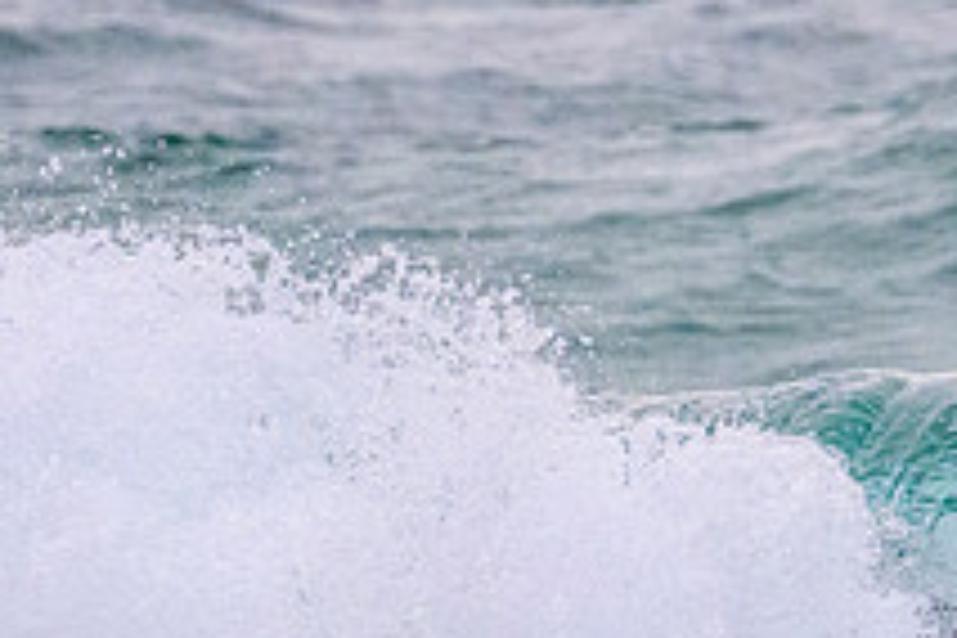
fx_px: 55581
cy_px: 570
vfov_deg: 0.7
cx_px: 576
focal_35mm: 2091
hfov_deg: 1.0
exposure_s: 1/2000
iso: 6400
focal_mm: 600
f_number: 11
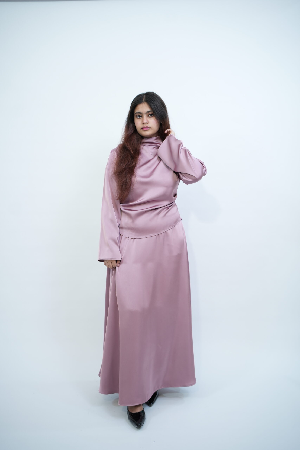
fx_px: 437
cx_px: 150
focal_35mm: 35
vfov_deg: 54.4
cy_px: 225
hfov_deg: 37.9
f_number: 2.5
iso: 400
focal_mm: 35
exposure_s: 1/200
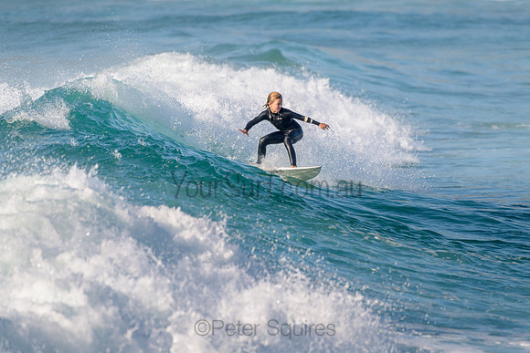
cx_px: 283
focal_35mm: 612
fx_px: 9016
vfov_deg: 2.2
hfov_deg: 3.4
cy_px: 174
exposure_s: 1/2000
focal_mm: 500
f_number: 5.6
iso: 280
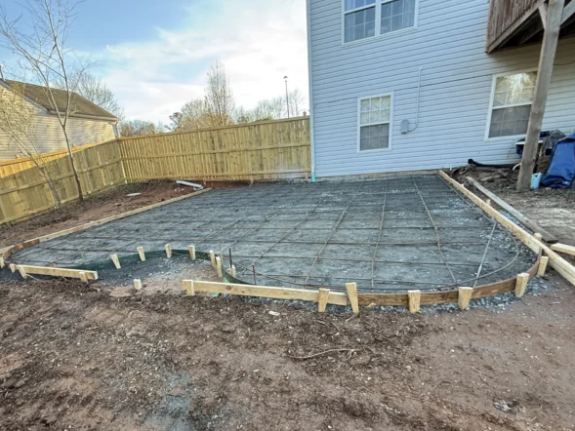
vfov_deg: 68.0
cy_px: 260
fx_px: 316
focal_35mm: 19
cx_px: 241
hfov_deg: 84.0
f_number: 2.2
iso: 50
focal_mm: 2.22
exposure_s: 1/99
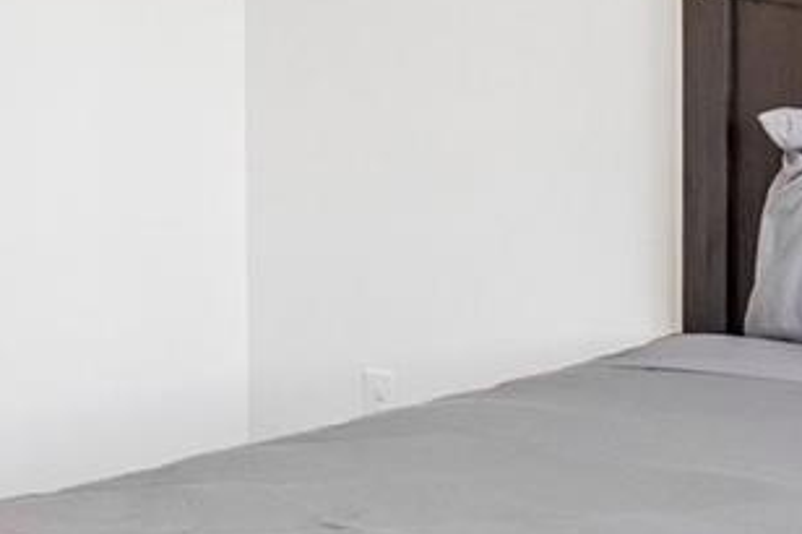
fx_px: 1737
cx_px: 1016
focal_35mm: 78
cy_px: 60
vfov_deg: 17.2
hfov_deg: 23.3
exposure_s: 1/30
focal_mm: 10
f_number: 8
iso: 400
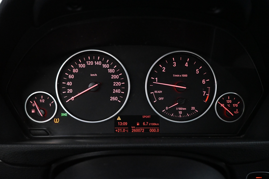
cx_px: 134
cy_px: 90
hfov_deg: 73.7
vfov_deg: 53.1
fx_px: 179
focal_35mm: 24
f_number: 3.5
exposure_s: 1/60
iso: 7200
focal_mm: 16
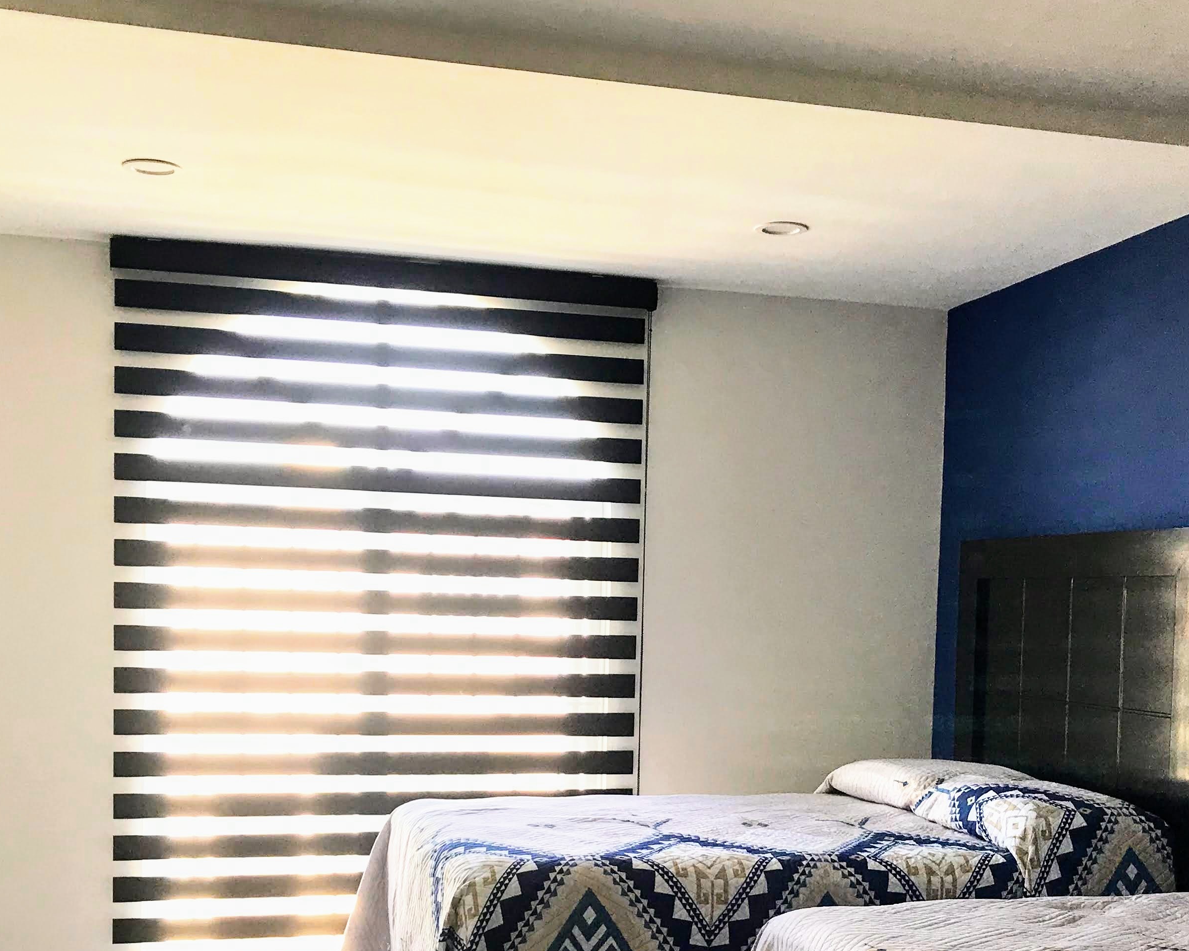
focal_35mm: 46
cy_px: 739
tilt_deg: -3.7
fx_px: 1618
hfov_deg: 40.3
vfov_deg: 32.0
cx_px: 616
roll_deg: -0.9
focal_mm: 3.99
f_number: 1.8
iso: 25
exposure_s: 1/40
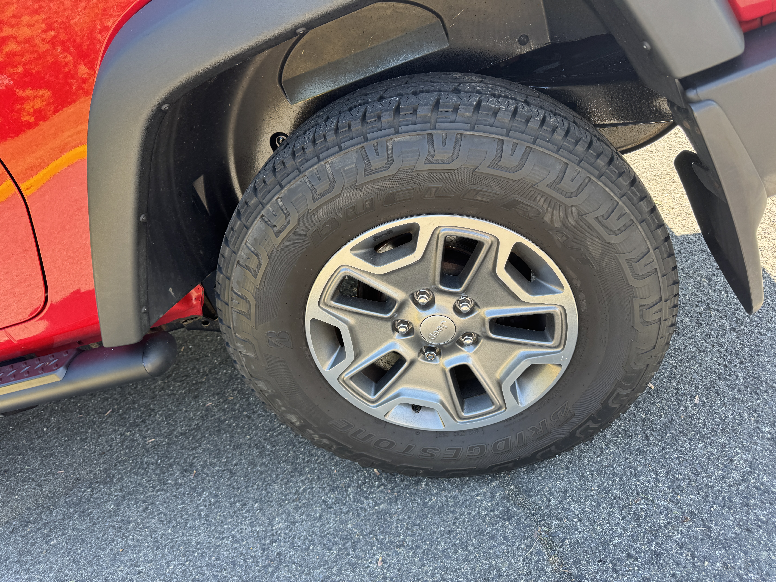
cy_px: 291
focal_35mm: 24
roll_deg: +23.0
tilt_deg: -32.1
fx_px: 538
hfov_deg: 71.6
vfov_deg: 56.8
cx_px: 388
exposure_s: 1/189
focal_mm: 6.76
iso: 80
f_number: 1.78
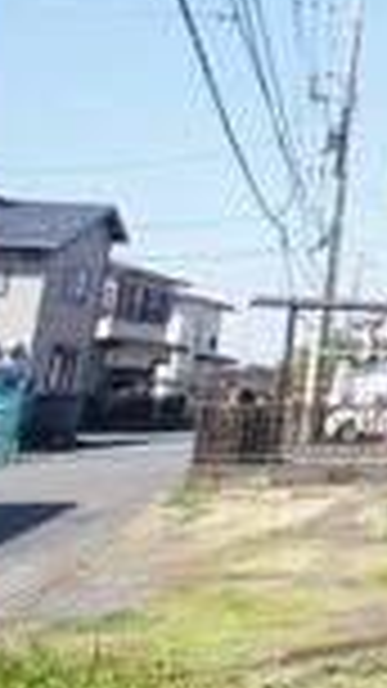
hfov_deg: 11.1
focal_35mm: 82
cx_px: 1058
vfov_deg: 25.6
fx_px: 1497
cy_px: 169
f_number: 8
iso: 200
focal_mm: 16
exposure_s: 1/250
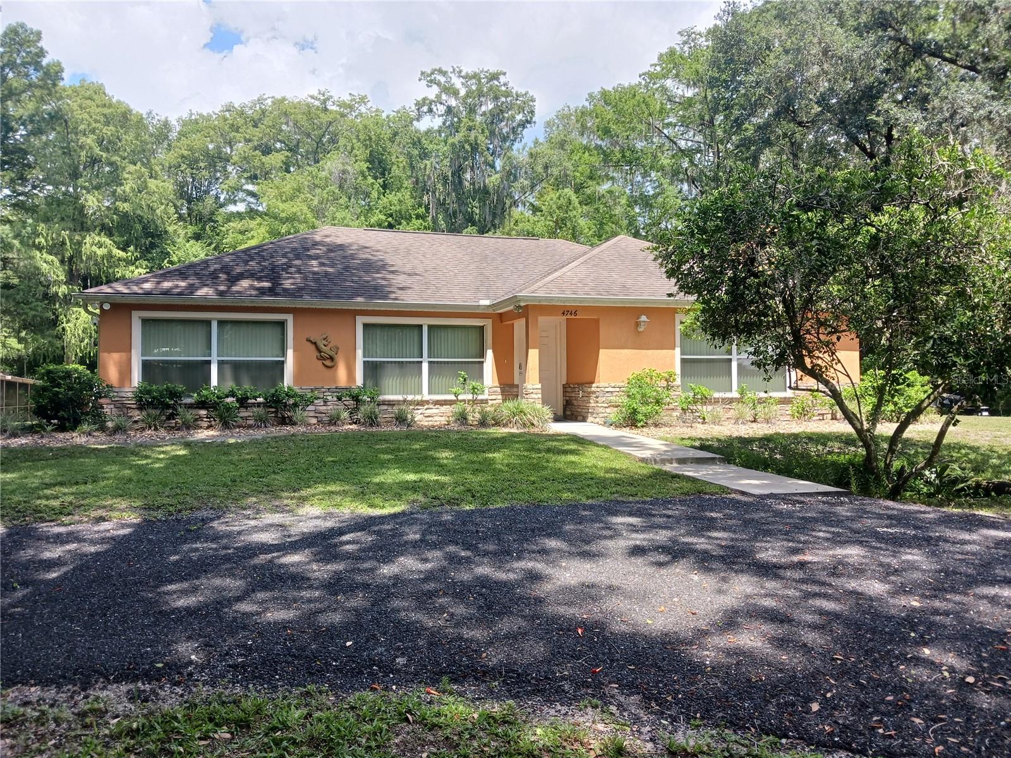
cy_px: 379
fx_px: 789
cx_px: 506
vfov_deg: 51.4
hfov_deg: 65.3
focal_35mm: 27
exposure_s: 1/120
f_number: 1.8
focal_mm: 4
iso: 20
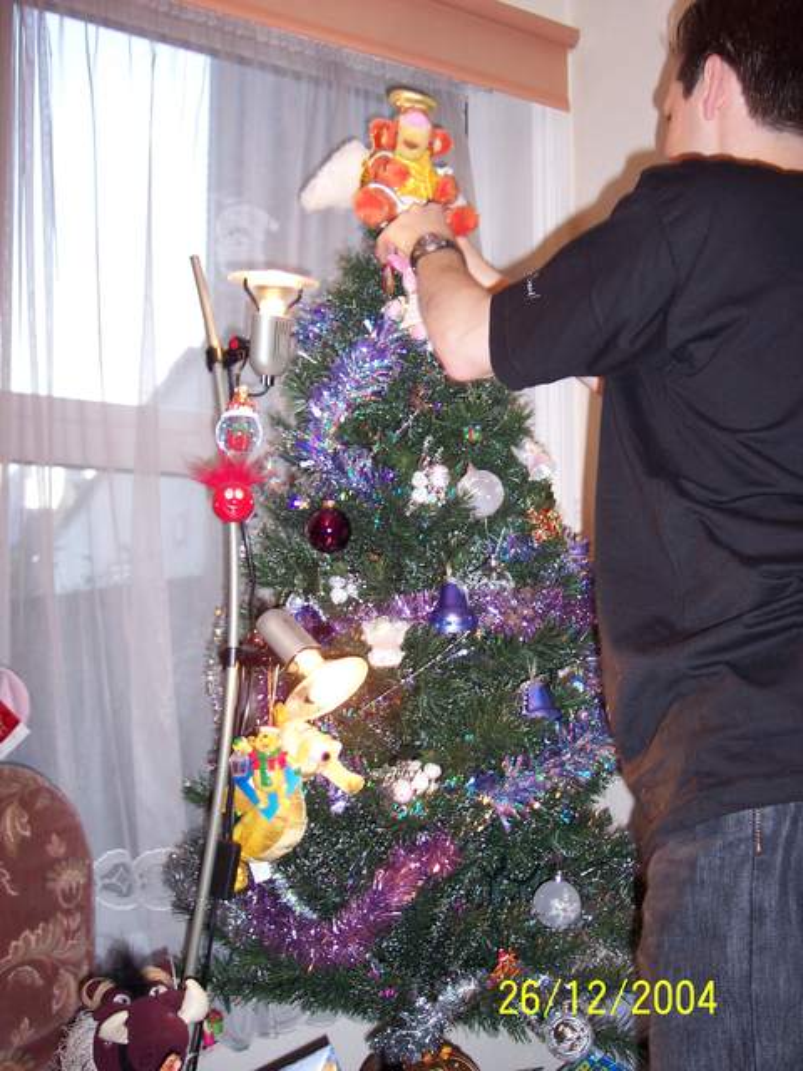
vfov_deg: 49.0
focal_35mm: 38
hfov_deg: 37.7
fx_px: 1175
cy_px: 536
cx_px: 402
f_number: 2.8
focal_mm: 8
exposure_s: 1/30
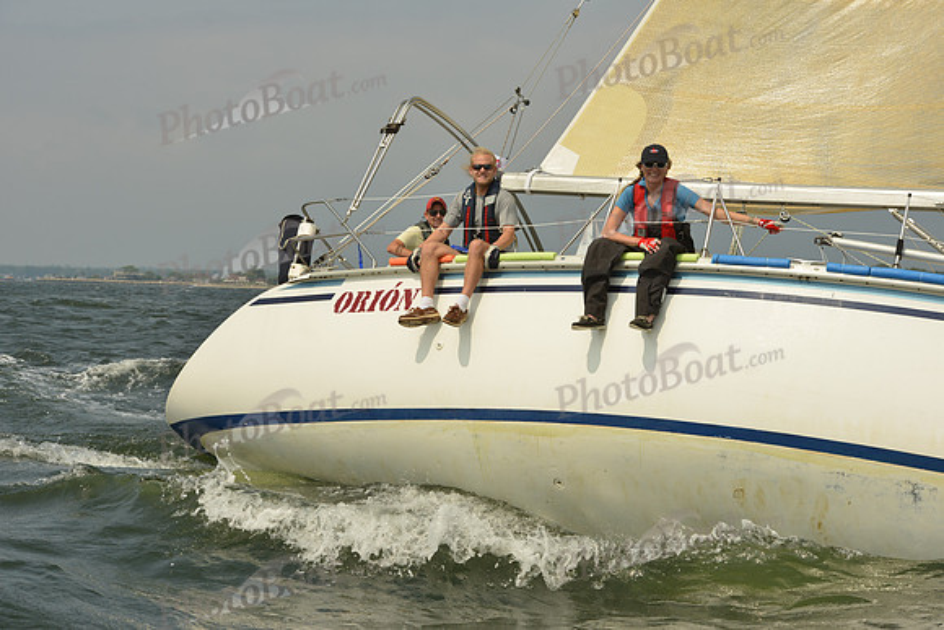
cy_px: 315
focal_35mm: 70
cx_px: 472
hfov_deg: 28.8
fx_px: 1836
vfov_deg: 19.5
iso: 320
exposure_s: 1/1250
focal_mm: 70
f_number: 10
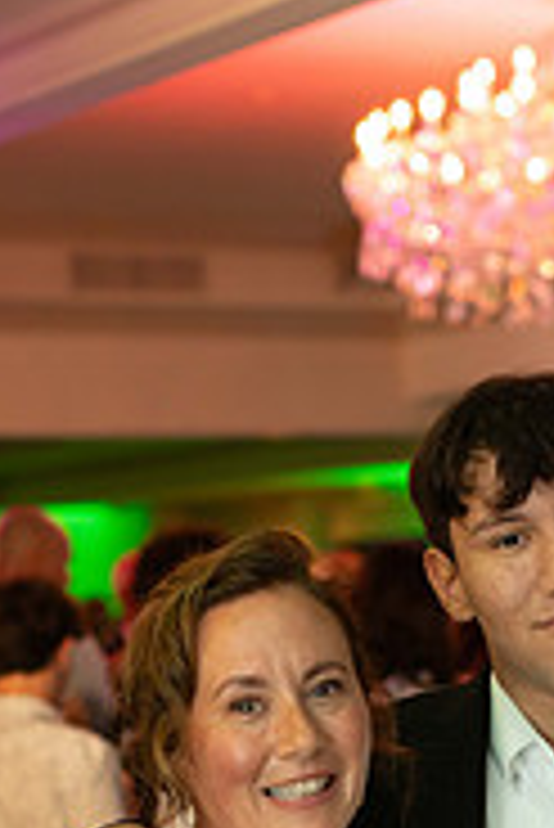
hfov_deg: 11.2
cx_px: 378
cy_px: 918
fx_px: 2811
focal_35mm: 122
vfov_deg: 16.3
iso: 1600
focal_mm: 50
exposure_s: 1/125
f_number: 2.8
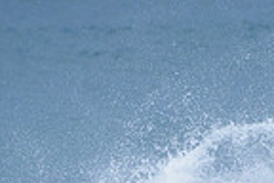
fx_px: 15358
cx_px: 186
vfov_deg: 0.7
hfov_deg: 1.0
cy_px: 300
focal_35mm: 2018
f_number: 5.6
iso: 360
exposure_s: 1/2000
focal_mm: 500
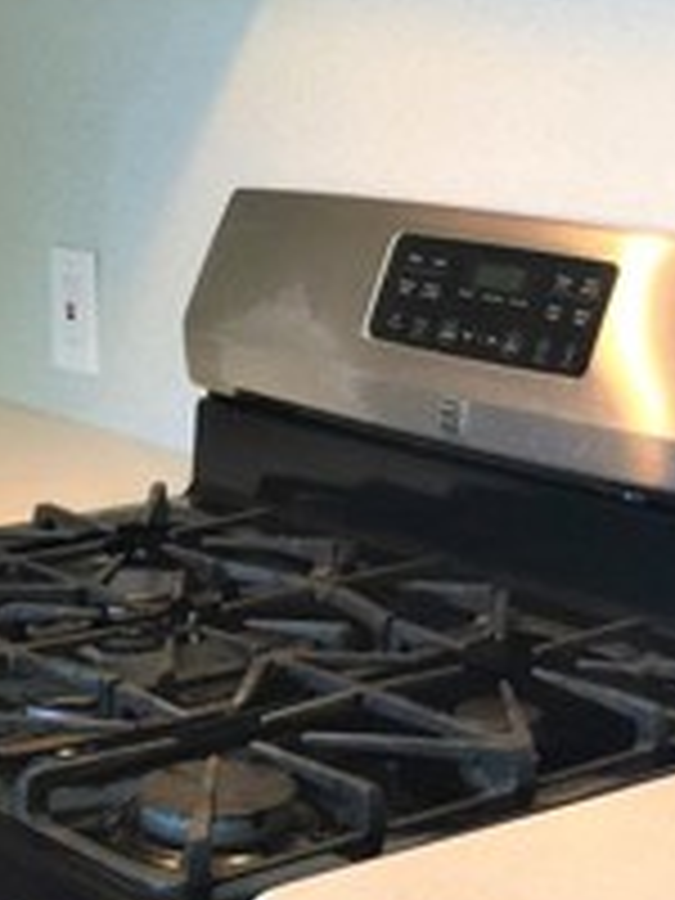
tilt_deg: -8.3
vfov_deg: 21.0
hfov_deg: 15.9
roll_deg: -0.4
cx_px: 315
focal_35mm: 93
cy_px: 320
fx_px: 2418
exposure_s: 1/30
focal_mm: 4.15
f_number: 2.2
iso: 32
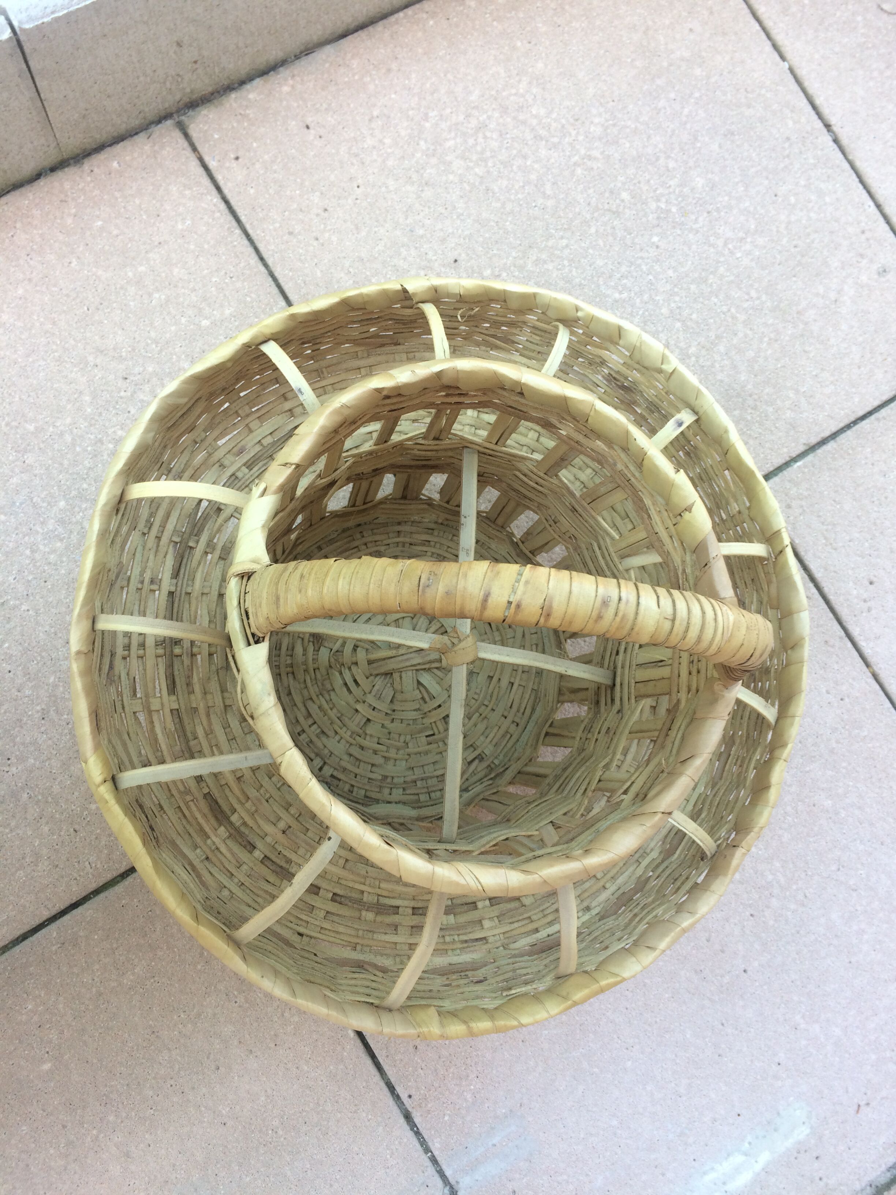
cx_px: 448
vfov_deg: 61.7
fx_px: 1001
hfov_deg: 48.2
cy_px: 598
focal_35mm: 29
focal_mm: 4.15
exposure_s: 1/100
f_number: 2.2
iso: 32
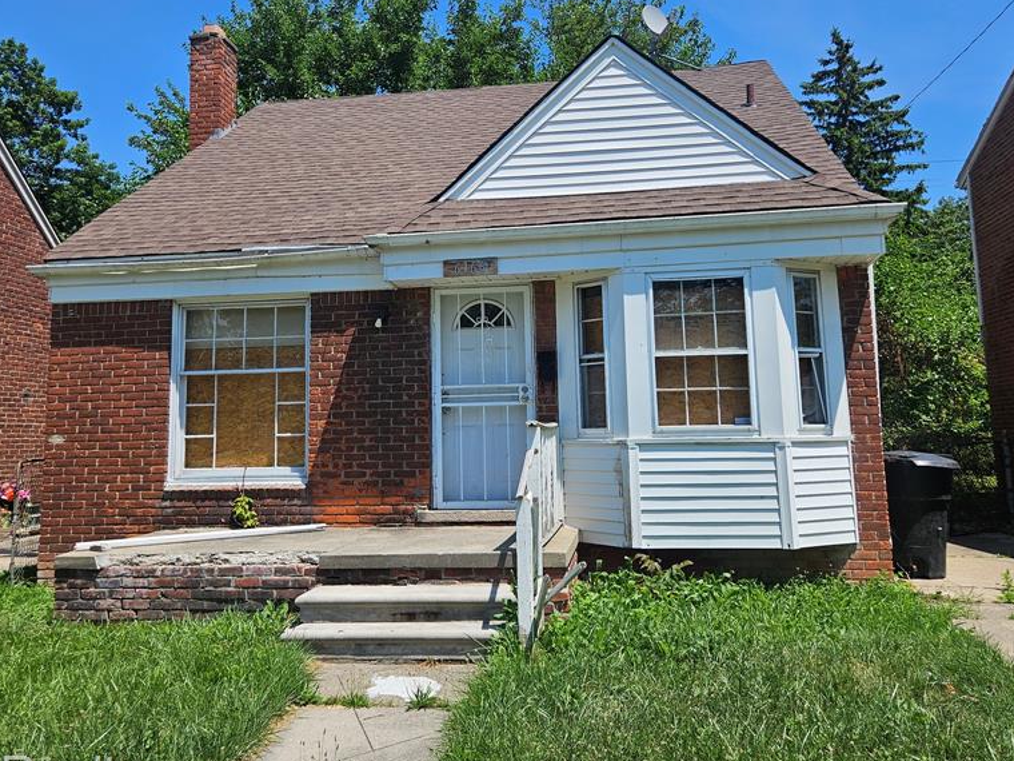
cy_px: 299
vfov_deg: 45.2
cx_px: 504
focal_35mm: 31
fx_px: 908
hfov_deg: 58.4
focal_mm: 5.4
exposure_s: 1/1794
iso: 25
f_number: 1.8
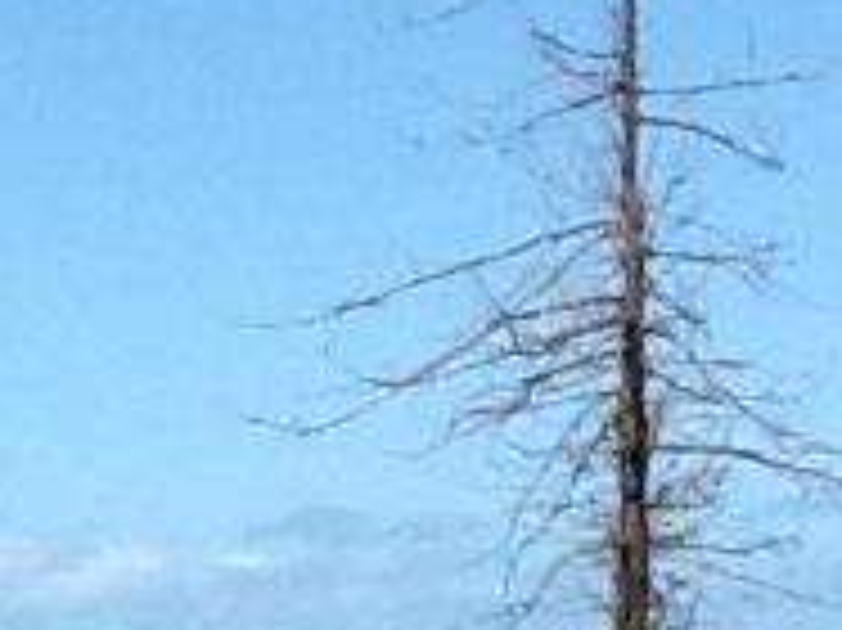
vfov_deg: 6.3
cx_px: 59
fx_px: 5494
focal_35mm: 226
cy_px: 1346
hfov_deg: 8.7
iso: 40
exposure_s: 1/1337
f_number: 2.4
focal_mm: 2.03
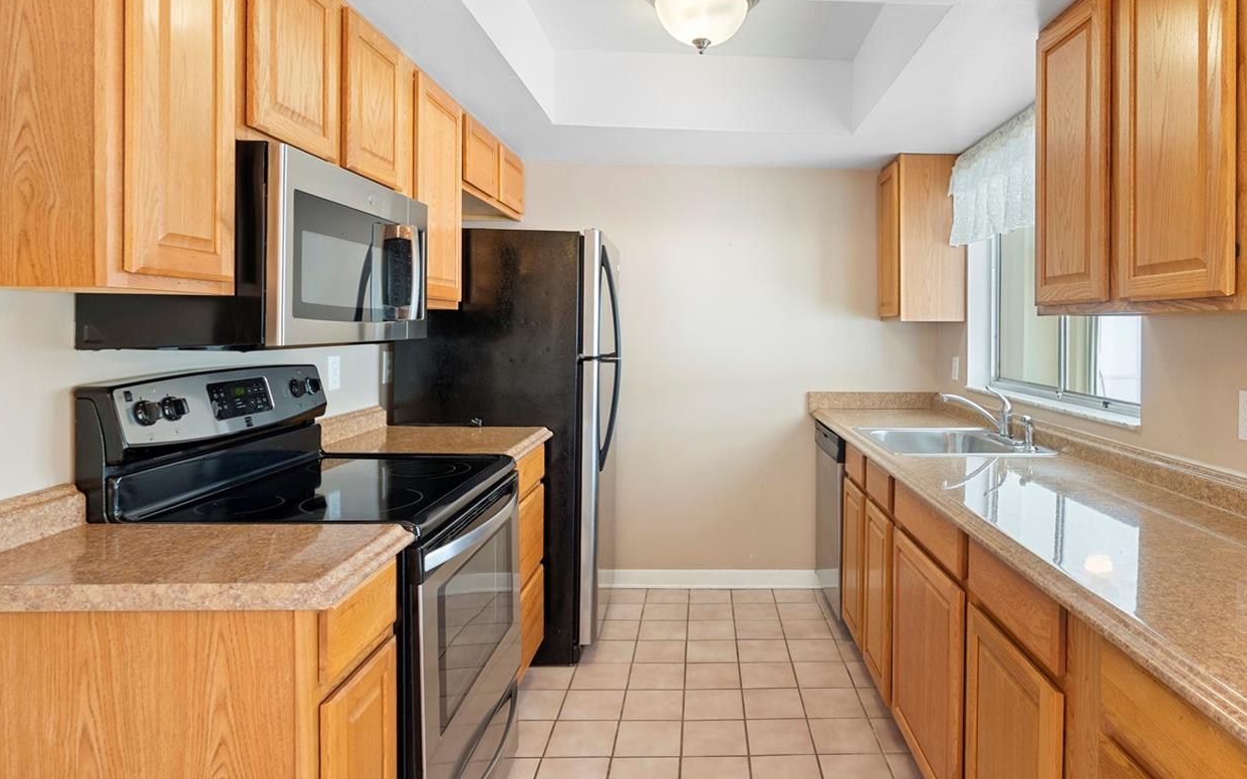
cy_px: 318
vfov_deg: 56.9
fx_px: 714
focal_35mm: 21
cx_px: 750
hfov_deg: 81.3
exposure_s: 1/5
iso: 800
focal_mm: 16
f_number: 8
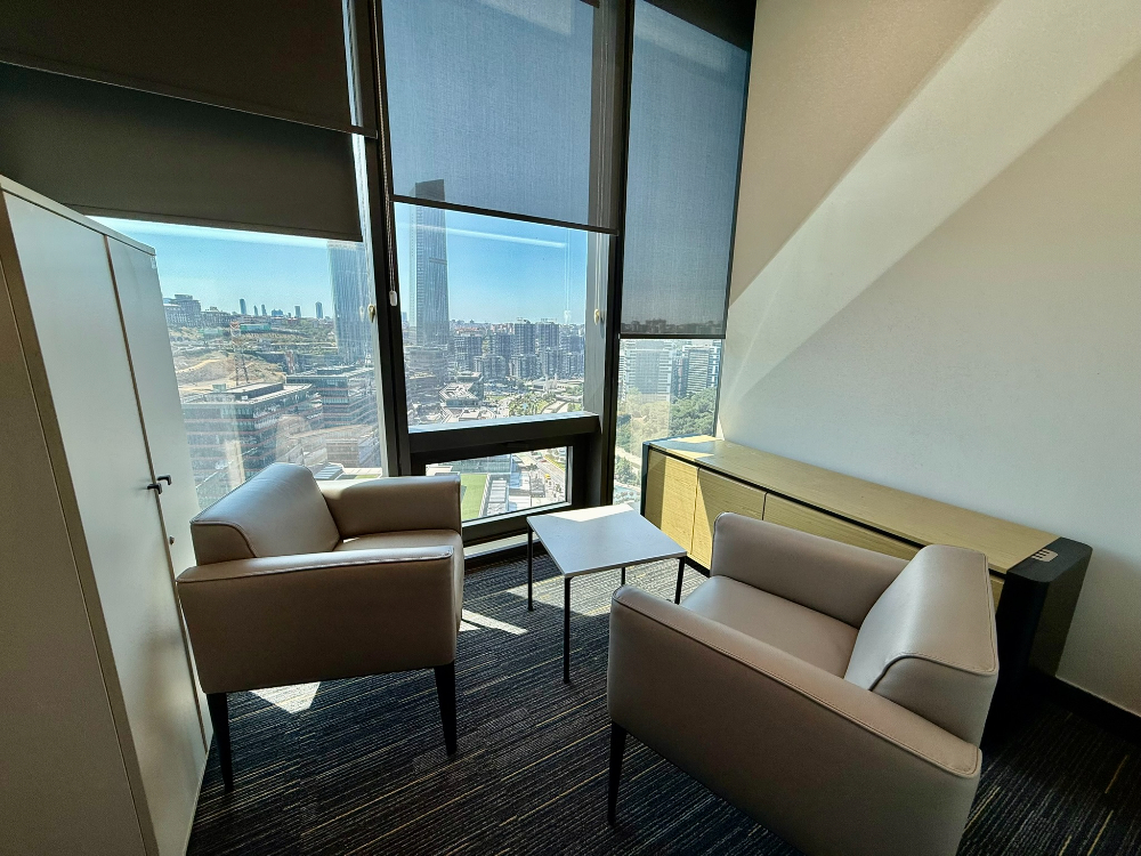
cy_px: 428
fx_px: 461
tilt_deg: -12.2
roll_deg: -1.5
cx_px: 570
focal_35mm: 14
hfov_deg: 102.1
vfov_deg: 85.7
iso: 50
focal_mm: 2.22
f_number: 2.2
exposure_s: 1/433
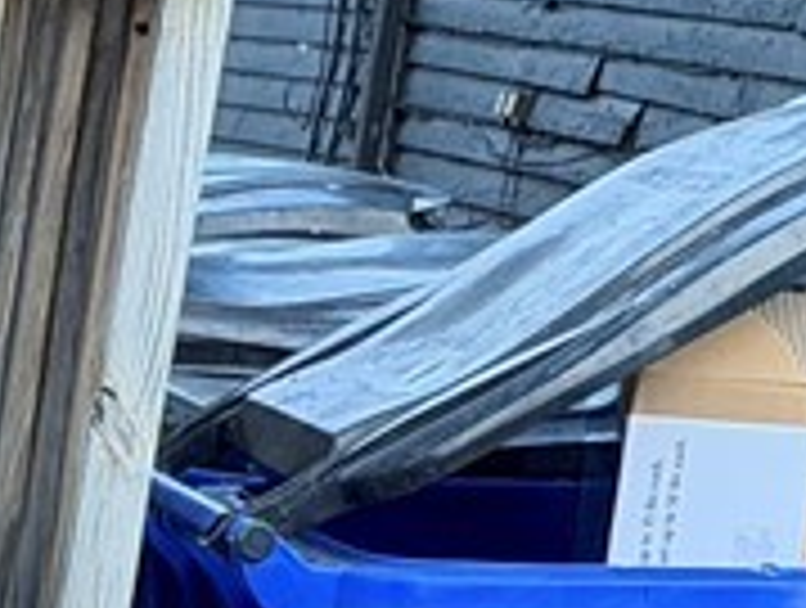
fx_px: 6393
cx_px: 2278
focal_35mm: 274
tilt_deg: +7.2
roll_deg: -4.5
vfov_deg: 5.2
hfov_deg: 6.6
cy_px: -937
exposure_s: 1/41
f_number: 1.78
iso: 250
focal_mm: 6.76
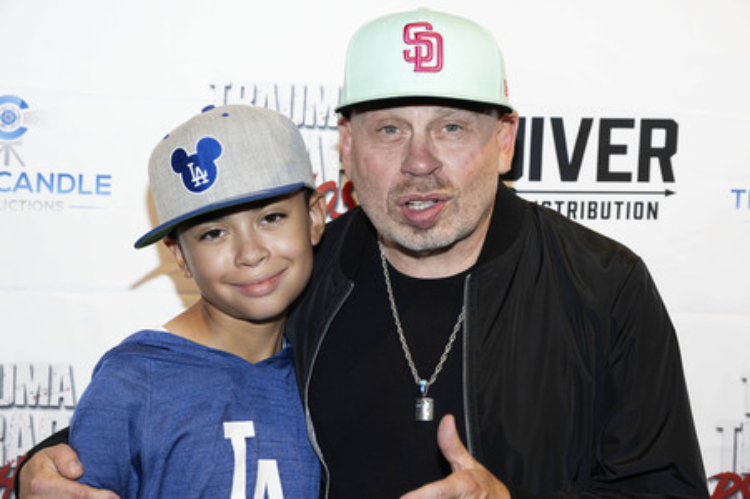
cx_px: 375
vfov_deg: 20.0
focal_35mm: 68
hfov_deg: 29.7
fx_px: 1416
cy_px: 250
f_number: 5.6
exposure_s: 1/200
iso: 800
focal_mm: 68
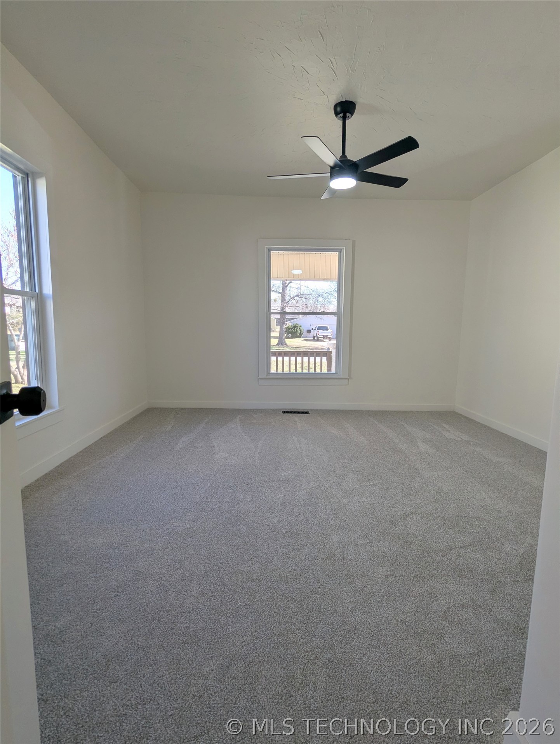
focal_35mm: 16
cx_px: 280
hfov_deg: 78.2
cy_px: 372
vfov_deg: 94.4
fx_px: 344
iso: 55
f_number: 2.2
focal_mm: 2.35
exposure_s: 1/184
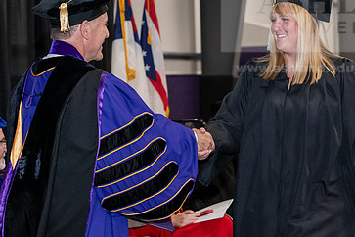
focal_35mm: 112
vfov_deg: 12.2
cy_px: 89
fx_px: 1104
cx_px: 192
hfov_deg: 18.3
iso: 2500
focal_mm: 70
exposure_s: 1/200
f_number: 5
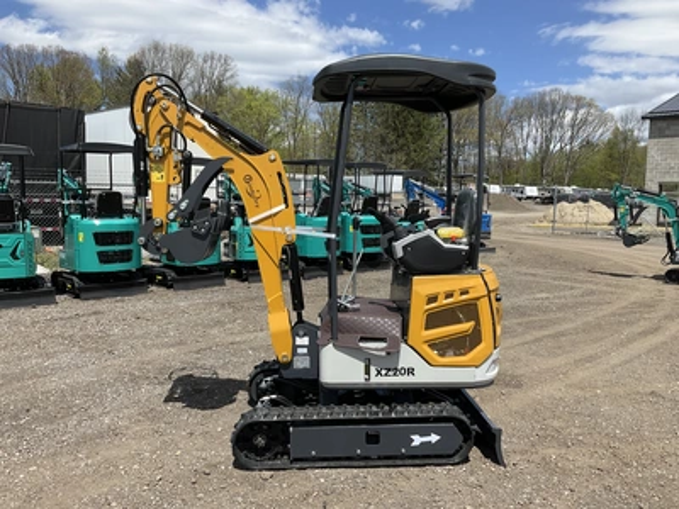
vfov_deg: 48.2
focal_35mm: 29
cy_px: 254
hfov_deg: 61.7
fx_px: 569
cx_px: 340
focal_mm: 3
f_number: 1.8
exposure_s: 1/2141
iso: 25
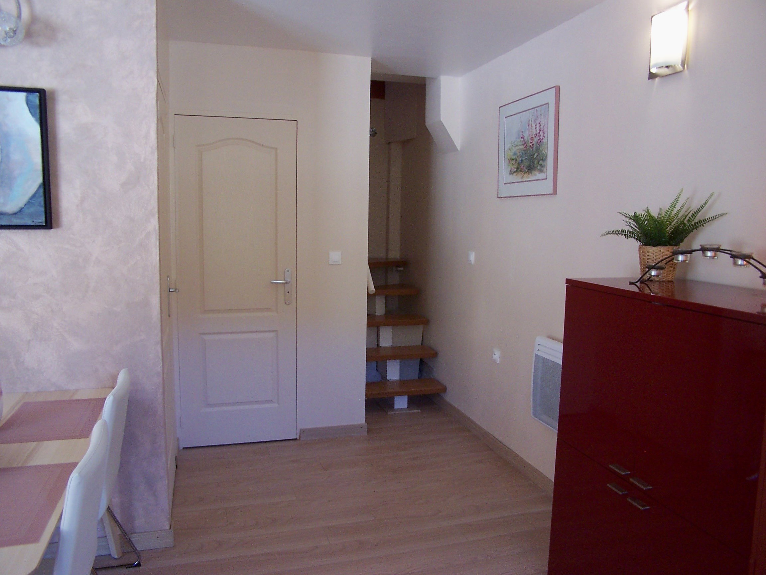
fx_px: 841
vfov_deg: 37.7
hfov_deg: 49.0
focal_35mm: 38
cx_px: 383
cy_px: 288
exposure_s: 1/15
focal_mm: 6.3
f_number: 2.8
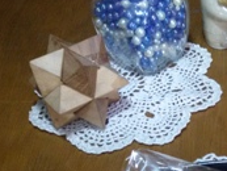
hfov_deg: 23.9
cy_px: 197
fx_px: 499
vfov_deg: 18.5
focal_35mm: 76
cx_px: 252
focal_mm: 2.93
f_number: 2.4
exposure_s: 1/33
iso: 320
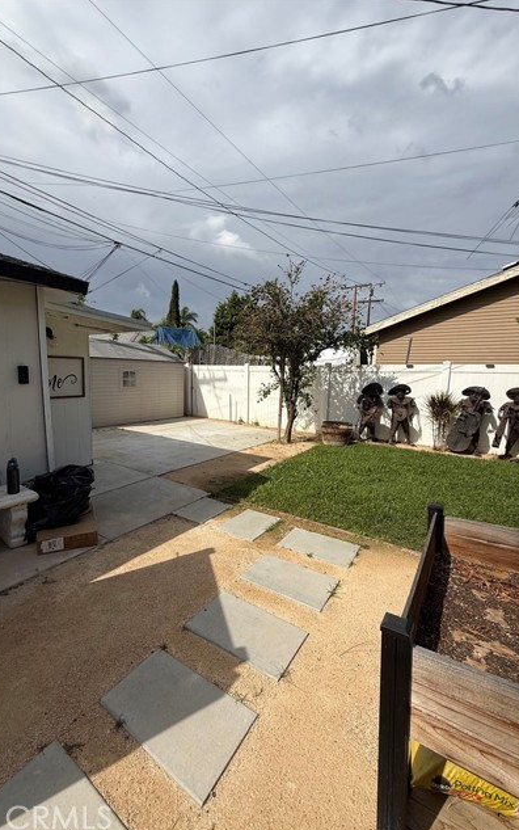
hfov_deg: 74.2
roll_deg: +0.4
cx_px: 214
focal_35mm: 15
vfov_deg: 101.4
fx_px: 339
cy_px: 417
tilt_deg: -4.2
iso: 50
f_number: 2.2
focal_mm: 2.22
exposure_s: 1/3891
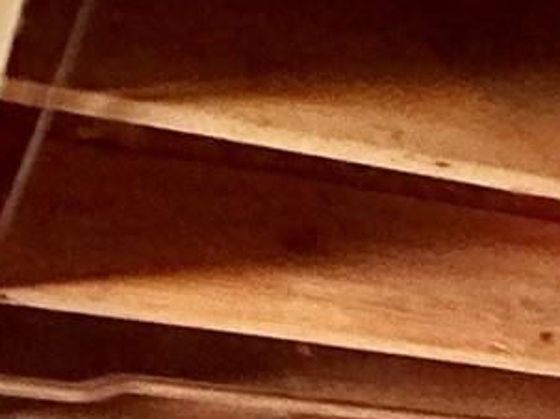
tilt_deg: -9.2
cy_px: 1318
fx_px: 1536
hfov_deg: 20.7
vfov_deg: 10.3
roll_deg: +1.4
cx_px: 287
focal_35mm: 95
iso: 1000
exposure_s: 1/40
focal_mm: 2.22
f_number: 2.2
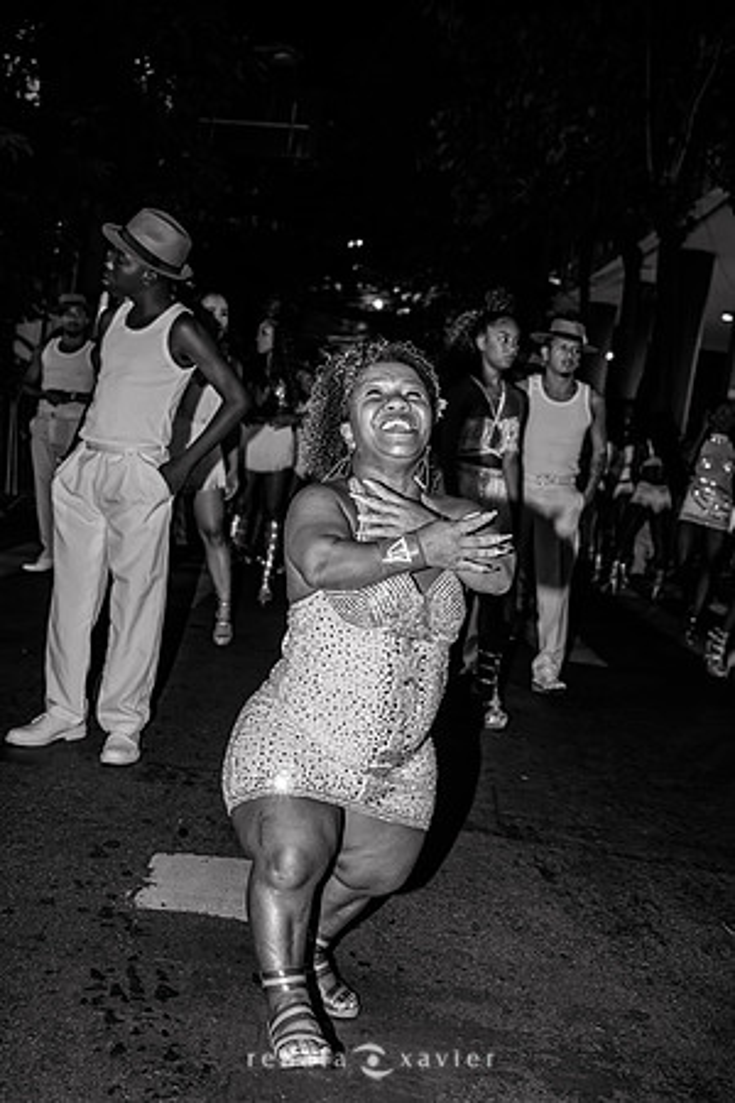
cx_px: 368
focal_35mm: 39
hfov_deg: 34.2
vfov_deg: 49.6
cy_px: 552
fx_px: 1194
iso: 320
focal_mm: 39
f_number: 4
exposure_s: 1/25
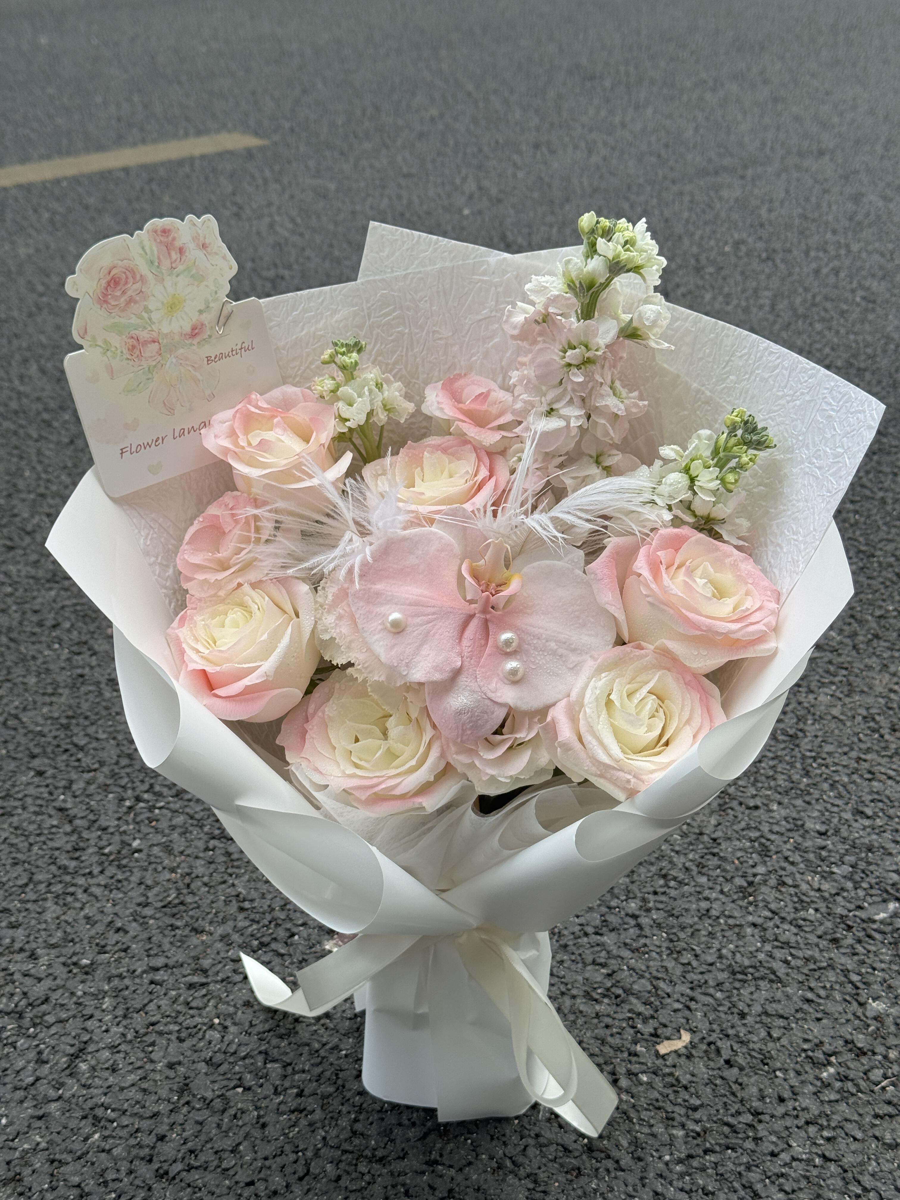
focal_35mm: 48
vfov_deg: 39.7
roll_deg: -0.8
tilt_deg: -26.9
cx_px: 450
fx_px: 1664
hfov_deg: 30.3
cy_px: 600
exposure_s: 1/2415
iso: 64
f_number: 1.78
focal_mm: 6.76
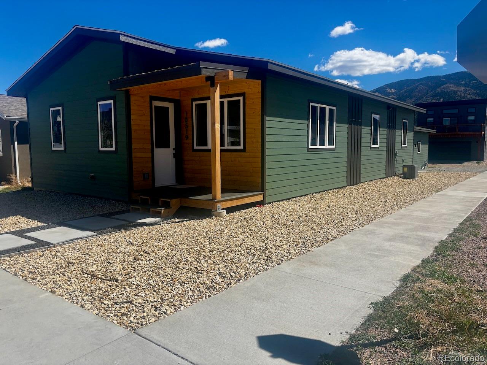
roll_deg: +0.2
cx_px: 244
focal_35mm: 26
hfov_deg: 67.3
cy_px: 182
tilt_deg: -5.0
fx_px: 366
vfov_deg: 53.1
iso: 50
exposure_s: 1/5076
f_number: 1.6
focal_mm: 5.96
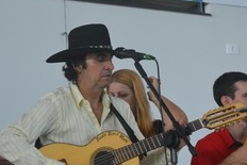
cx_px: 167
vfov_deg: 9.1
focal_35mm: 151
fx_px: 1037
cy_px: 148
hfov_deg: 13.6
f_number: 5
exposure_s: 1/60
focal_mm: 52
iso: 1800
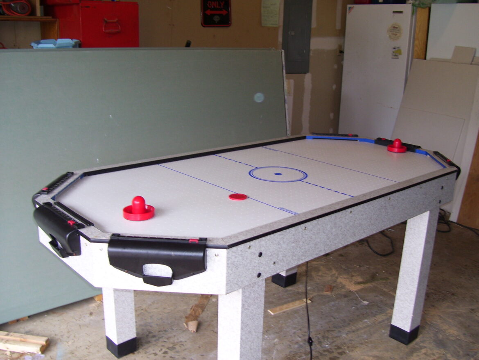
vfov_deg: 38.7
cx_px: 240
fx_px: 512
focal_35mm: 37
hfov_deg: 50.1
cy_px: 180
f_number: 2.7
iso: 80
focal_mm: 6
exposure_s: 1/60
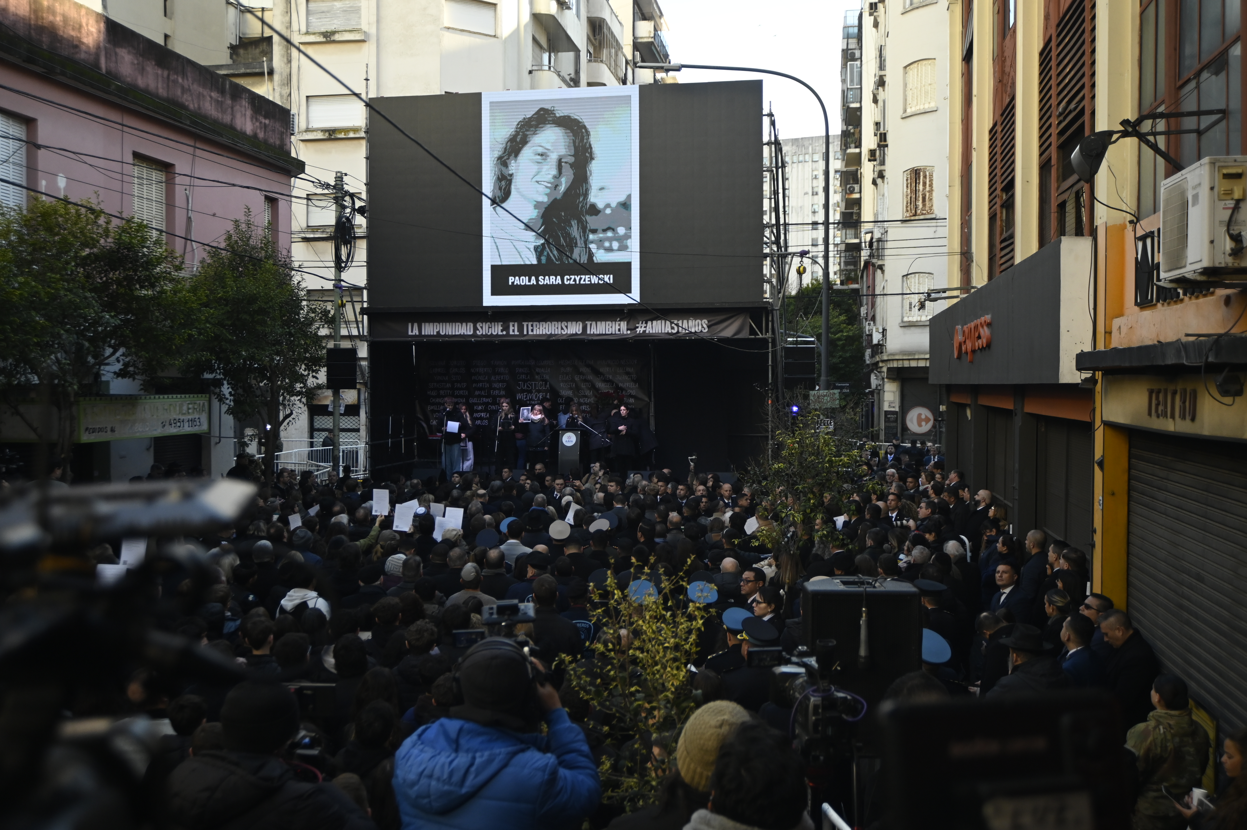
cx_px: 624
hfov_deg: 54.5
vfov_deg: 37.8
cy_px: 415
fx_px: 1212
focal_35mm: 35
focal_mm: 35
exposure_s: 1/1250
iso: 1600
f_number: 6.3
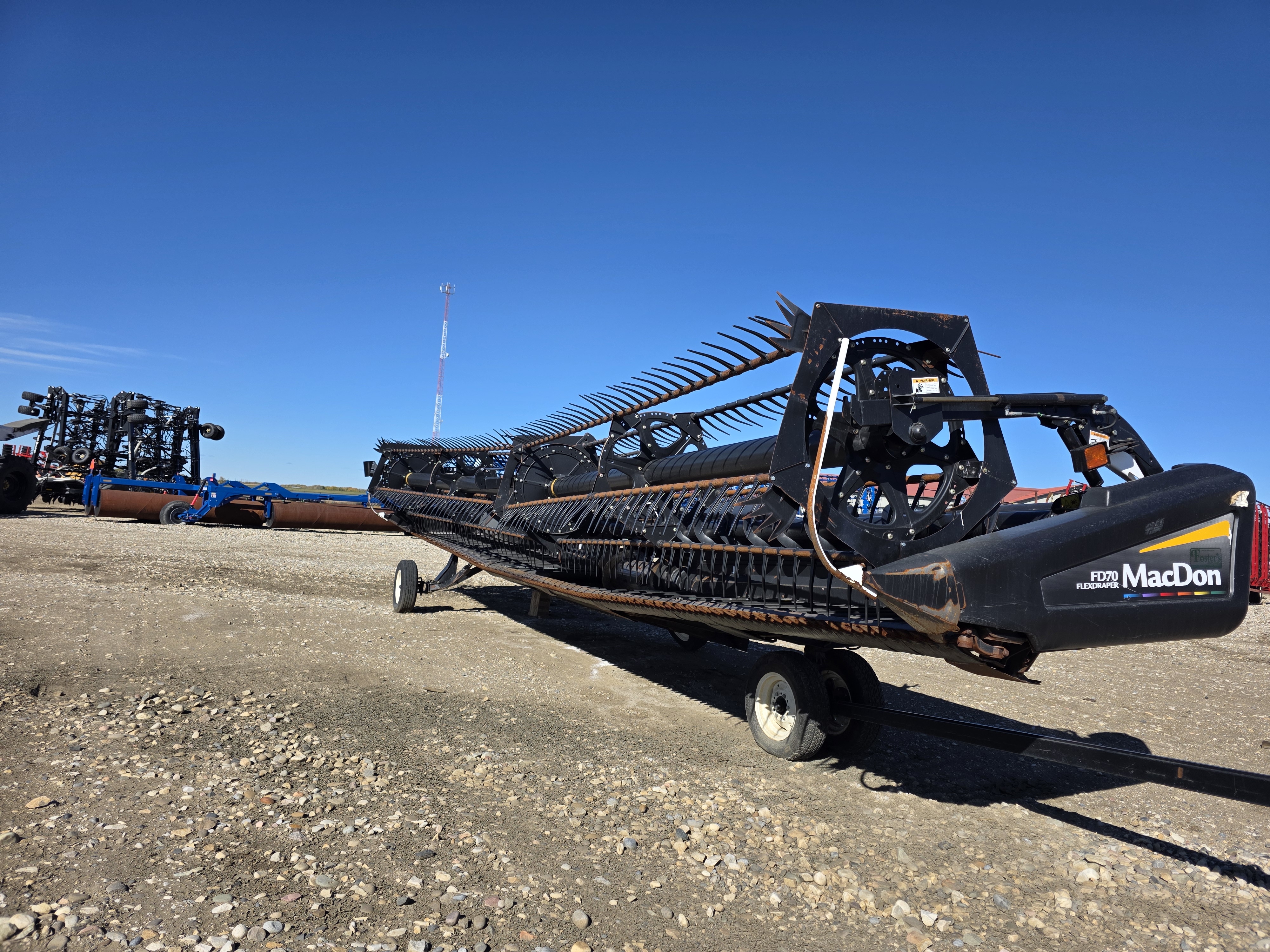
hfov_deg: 73.9
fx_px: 844
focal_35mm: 23
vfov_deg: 58.9
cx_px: 635
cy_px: 476
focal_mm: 6.3
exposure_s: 1/7061
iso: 80
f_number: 1.7
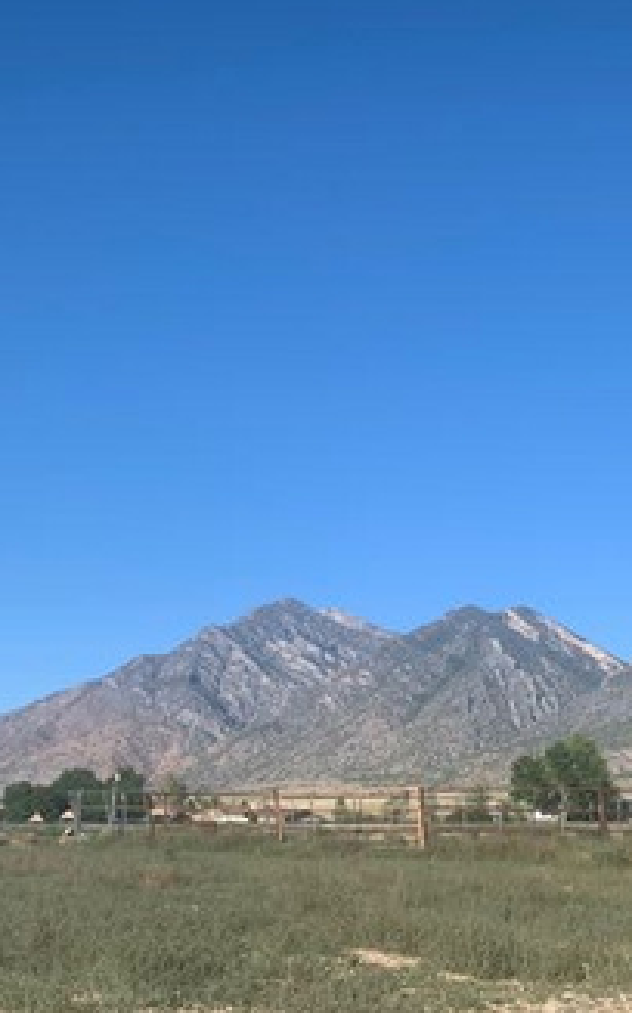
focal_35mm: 54
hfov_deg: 23.7
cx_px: 486
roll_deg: -1.4
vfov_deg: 36.9
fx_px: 1490
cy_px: 716
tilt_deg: +5.8
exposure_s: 1/2033
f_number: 1.8
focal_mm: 4.25
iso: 25
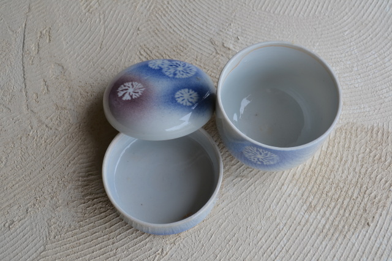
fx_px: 457
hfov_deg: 46.4
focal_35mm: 42
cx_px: 196
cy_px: 130
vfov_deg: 31.9
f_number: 5.6
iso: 125
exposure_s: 1/125
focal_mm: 28
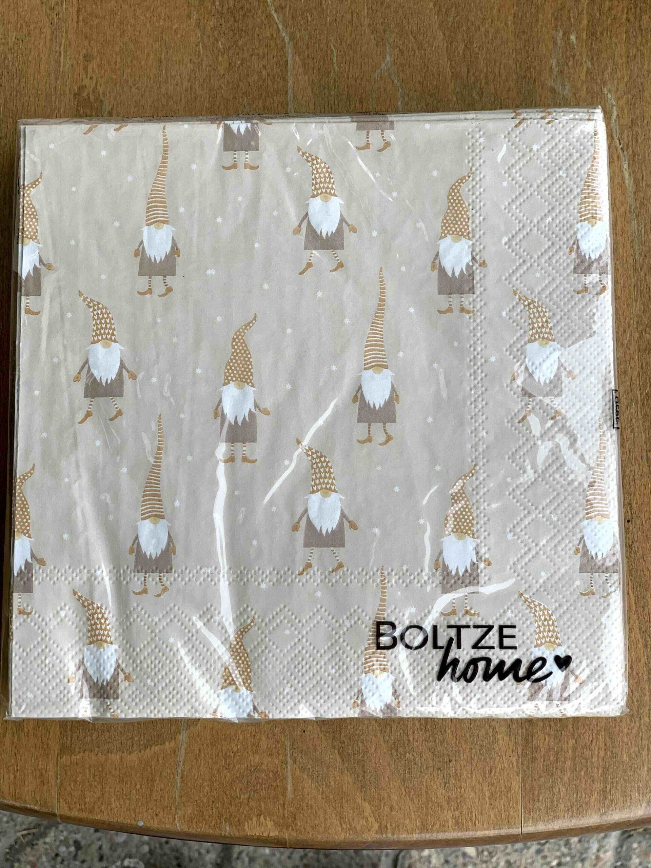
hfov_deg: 28.0
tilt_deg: -86.3
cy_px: 434
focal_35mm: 52
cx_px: 326
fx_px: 1304
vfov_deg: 36.8
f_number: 2.4
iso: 25
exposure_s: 1/122
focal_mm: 6
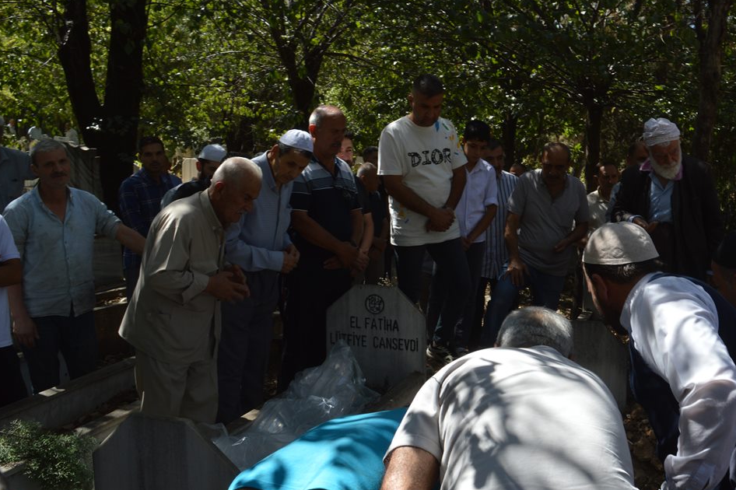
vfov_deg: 34.2
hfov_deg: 48.4
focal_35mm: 39
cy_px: 245
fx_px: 797
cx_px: 514
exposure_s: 1/200
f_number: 7.1
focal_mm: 18
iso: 100
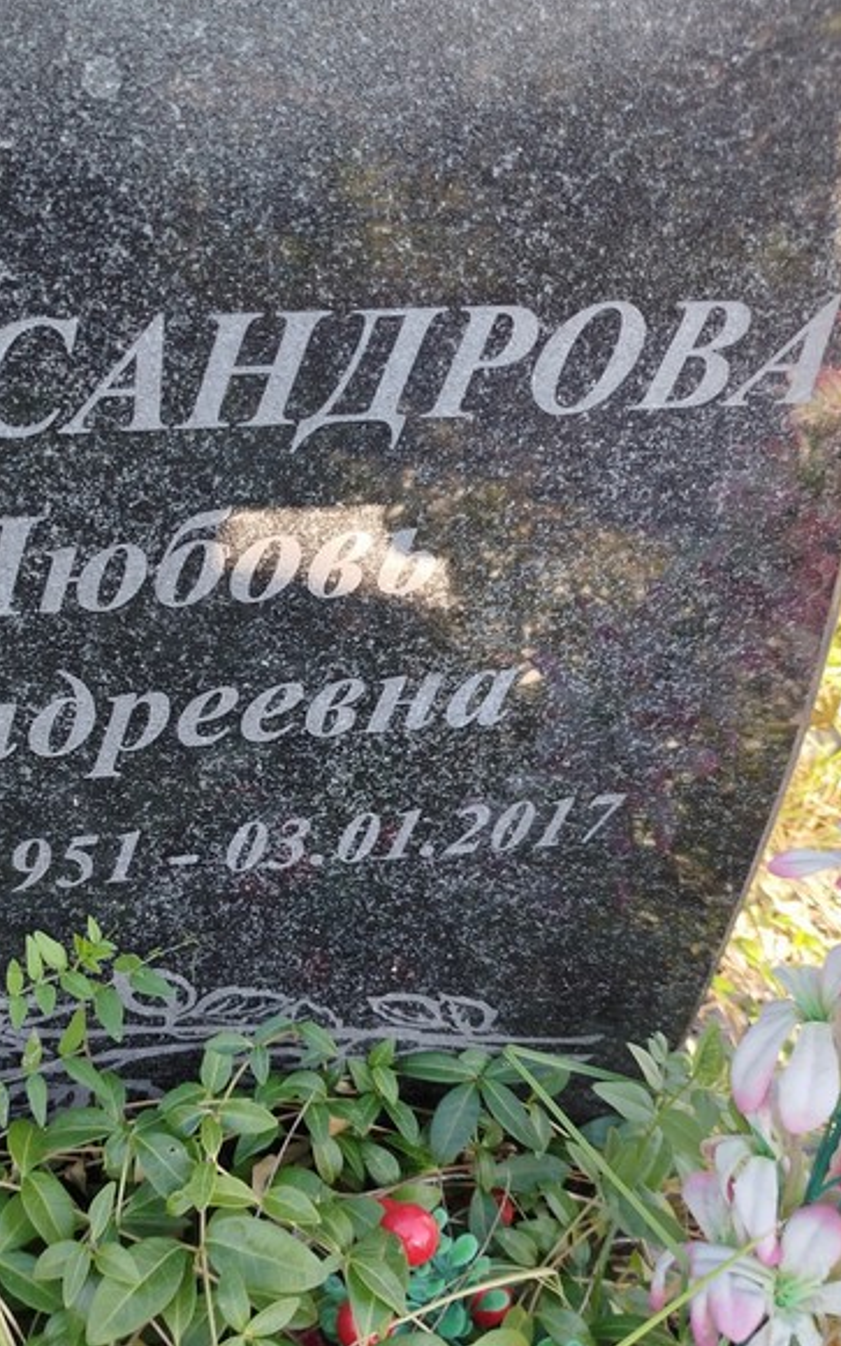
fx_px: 1284
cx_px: 181
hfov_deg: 35.2
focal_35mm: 35
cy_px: 672
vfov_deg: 55.3
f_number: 1.7
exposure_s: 1/103
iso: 50
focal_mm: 5.31
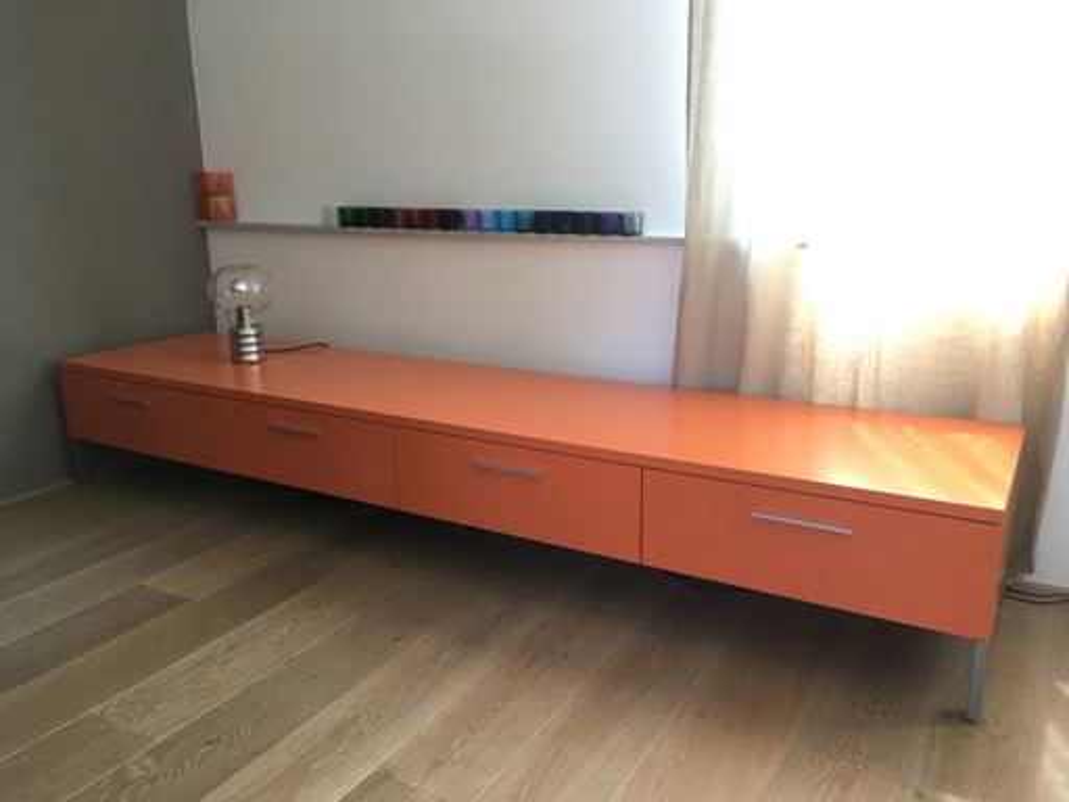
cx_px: 534
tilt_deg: -13.9
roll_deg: +0.9
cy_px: 401
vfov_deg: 48.2
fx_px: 896
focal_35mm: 29
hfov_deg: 61.7
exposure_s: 1/33
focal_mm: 4.15
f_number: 2.2
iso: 80
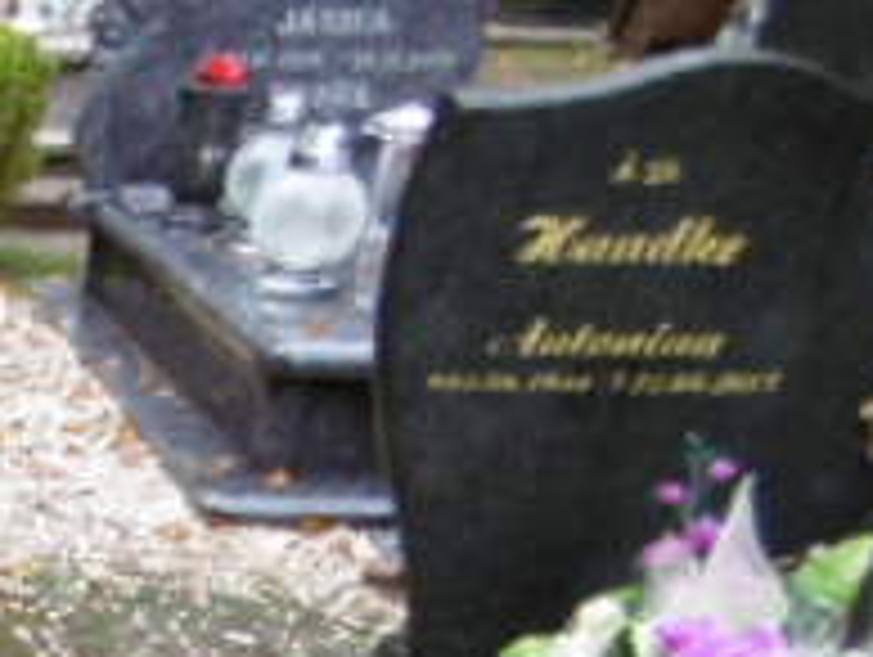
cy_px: 972
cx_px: -508
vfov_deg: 17.0
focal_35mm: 79
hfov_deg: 20.4
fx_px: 1995
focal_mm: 4.3
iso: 200
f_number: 3.1
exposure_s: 1/60
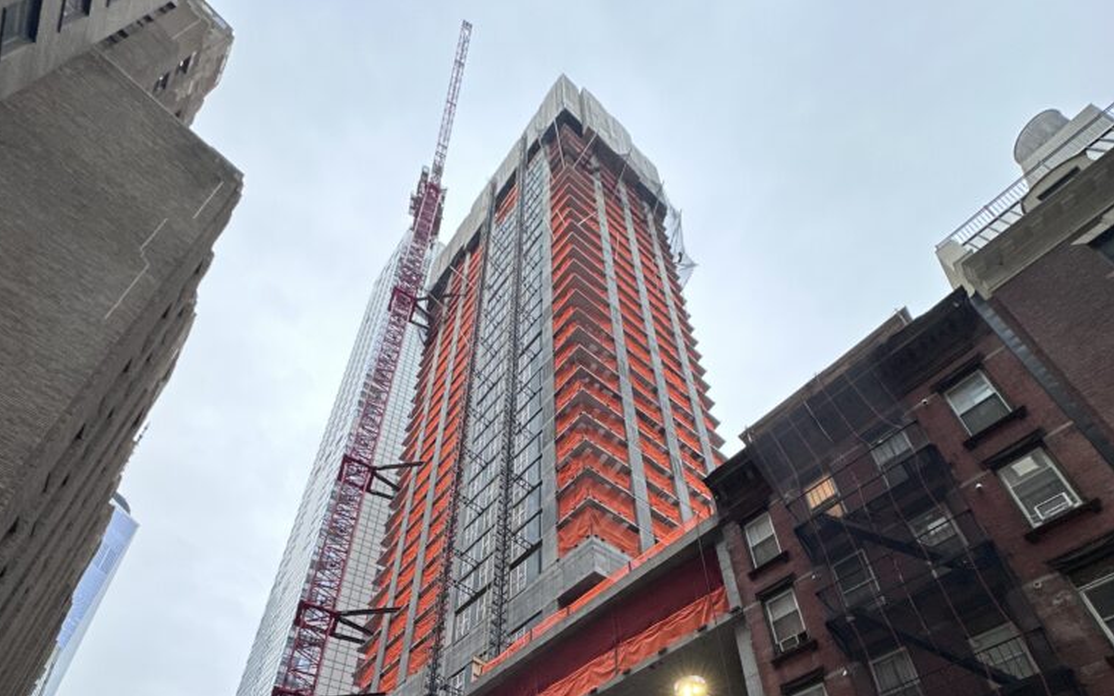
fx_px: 607
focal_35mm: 20
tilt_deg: +32.0
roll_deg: -0.1
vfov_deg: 47.5
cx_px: 553
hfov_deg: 85.1
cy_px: 722
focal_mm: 2.22
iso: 125
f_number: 2.2
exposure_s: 1/120
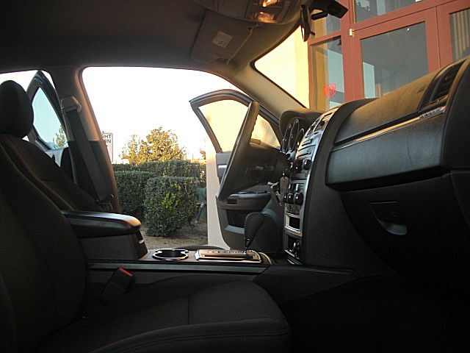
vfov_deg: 39.7
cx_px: 235
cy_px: 176
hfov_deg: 51.4
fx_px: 489
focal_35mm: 36
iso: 50
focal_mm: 6.3
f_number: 2.8
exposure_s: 1/100
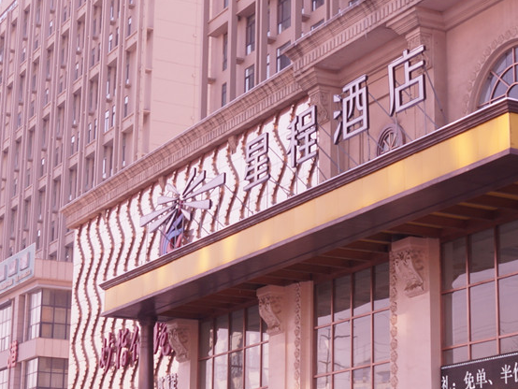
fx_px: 1317
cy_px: 198
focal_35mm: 88
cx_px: 311
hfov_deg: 22.2
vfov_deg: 16.8
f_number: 8
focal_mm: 22
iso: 100
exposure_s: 1/80
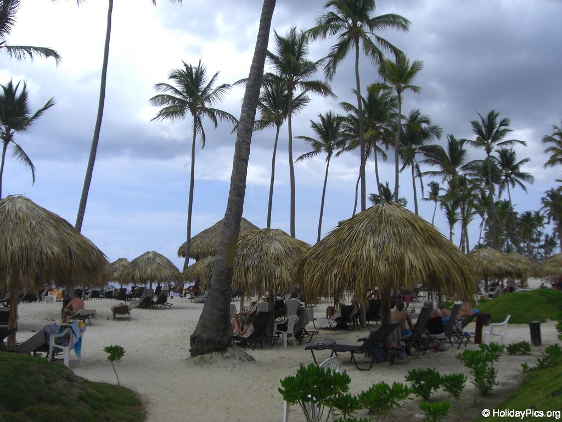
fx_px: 617
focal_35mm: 38
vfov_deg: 37.7
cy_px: 211
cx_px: 281
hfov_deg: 49.0
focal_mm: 6.2
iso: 64
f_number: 8
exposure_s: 1/125
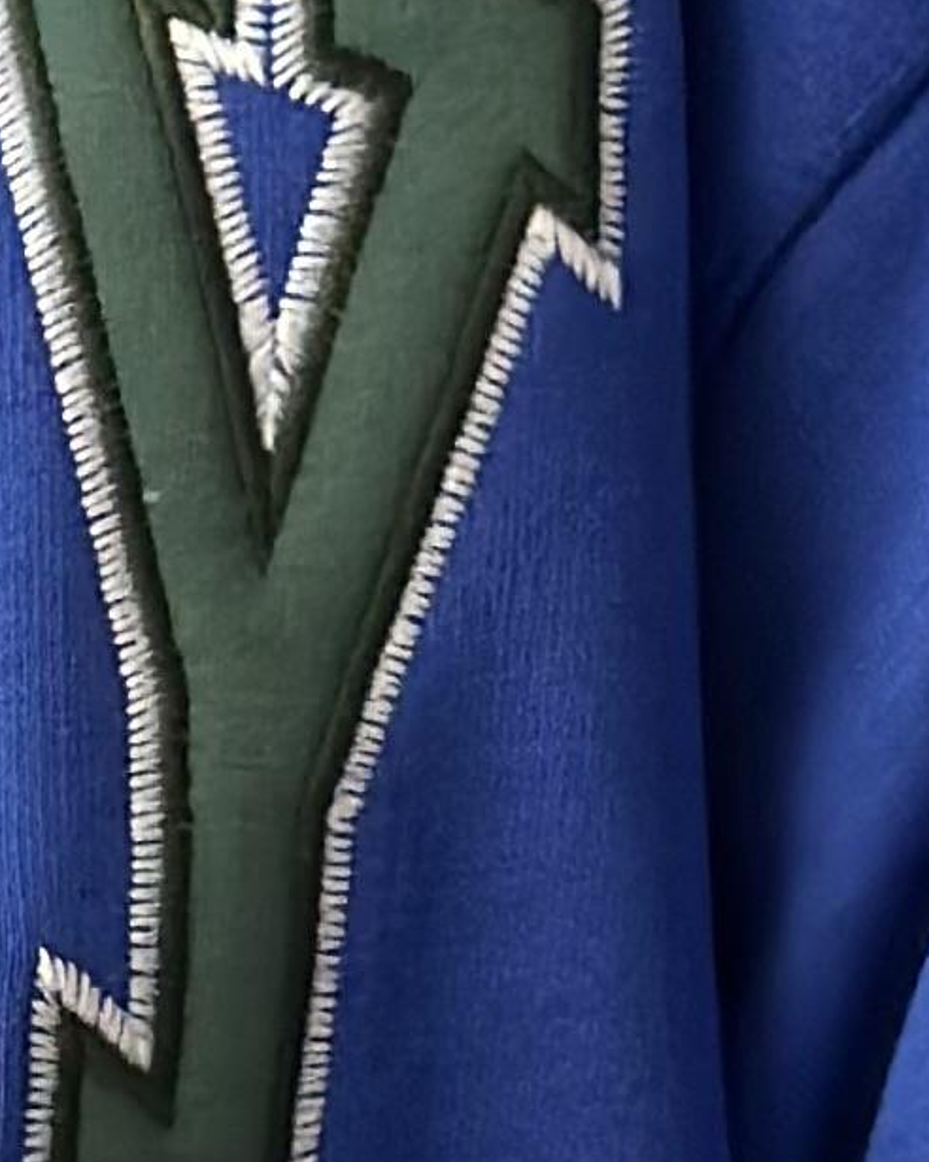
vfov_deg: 6.2
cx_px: -889
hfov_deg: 5.0
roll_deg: -0.2
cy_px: 1804
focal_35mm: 307
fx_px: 10551
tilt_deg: -1.1
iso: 400
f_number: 1.78
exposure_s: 1/56
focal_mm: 6.86
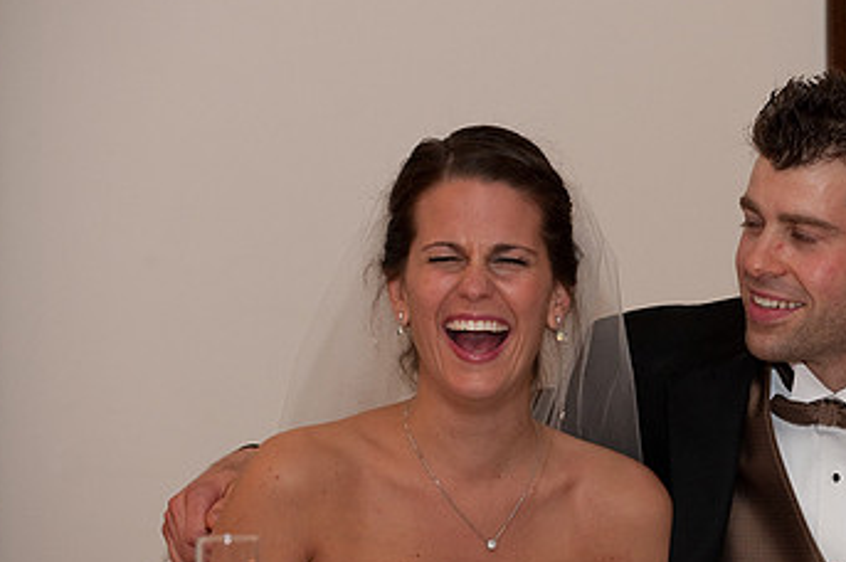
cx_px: 678
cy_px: 323
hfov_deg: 10.1
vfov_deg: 6.8
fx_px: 4766
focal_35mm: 203
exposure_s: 1/60
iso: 1250
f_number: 4.5
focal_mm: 120
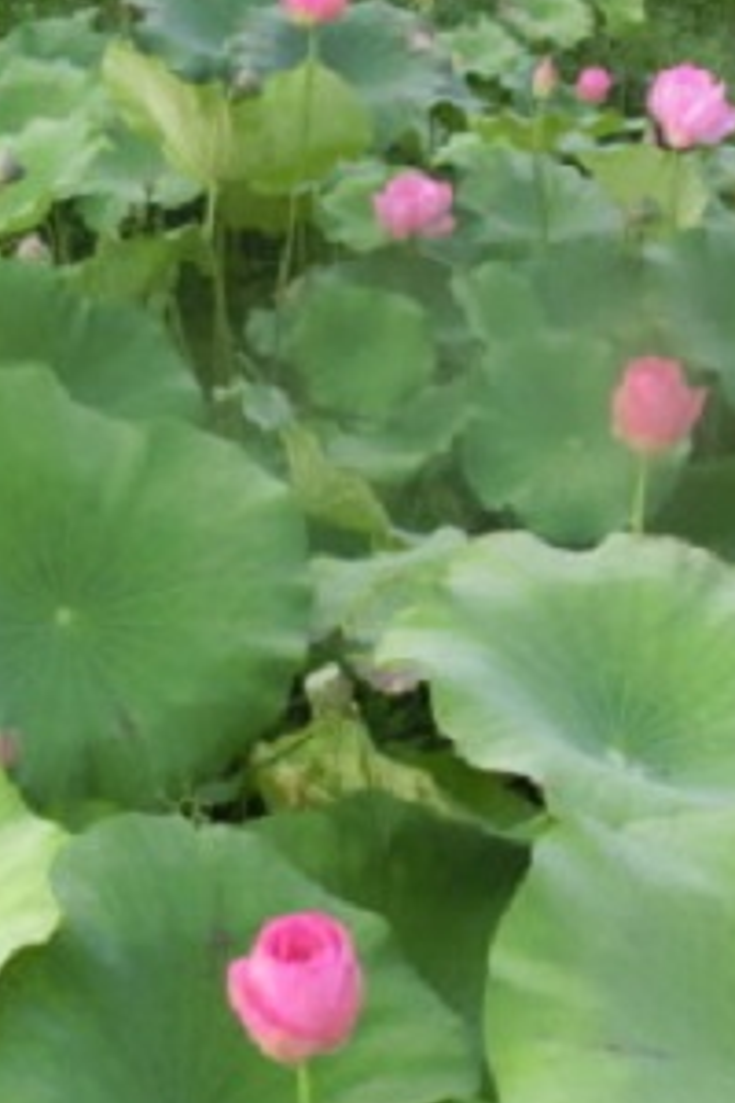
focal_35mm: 36
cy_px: 548
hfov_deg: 36.7
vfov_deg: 53.1
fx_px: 1102
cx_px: 452
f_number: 3.3
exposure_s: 1/160
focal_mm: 4.4
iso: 80
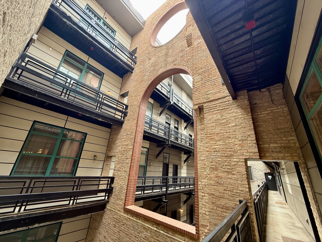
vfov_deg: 85.7
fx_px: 130
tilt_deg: +20.5
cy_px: 121
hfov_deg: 102.1
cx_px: 161
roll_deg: -4.7
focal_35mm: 14
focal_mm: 2.22
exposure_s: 1/99
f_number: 2.2
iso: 64
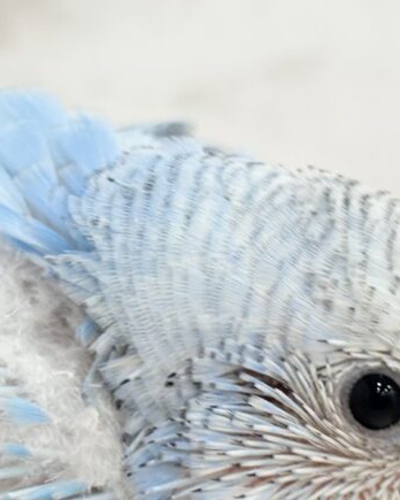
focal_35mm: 140
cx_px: 67
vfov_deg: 13.7
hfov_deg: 11.0
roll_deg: -0.8
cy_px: 364
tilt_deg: -2.9
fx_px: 2072
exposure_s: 1/50
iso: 50
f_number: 1.6
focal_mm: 5.96
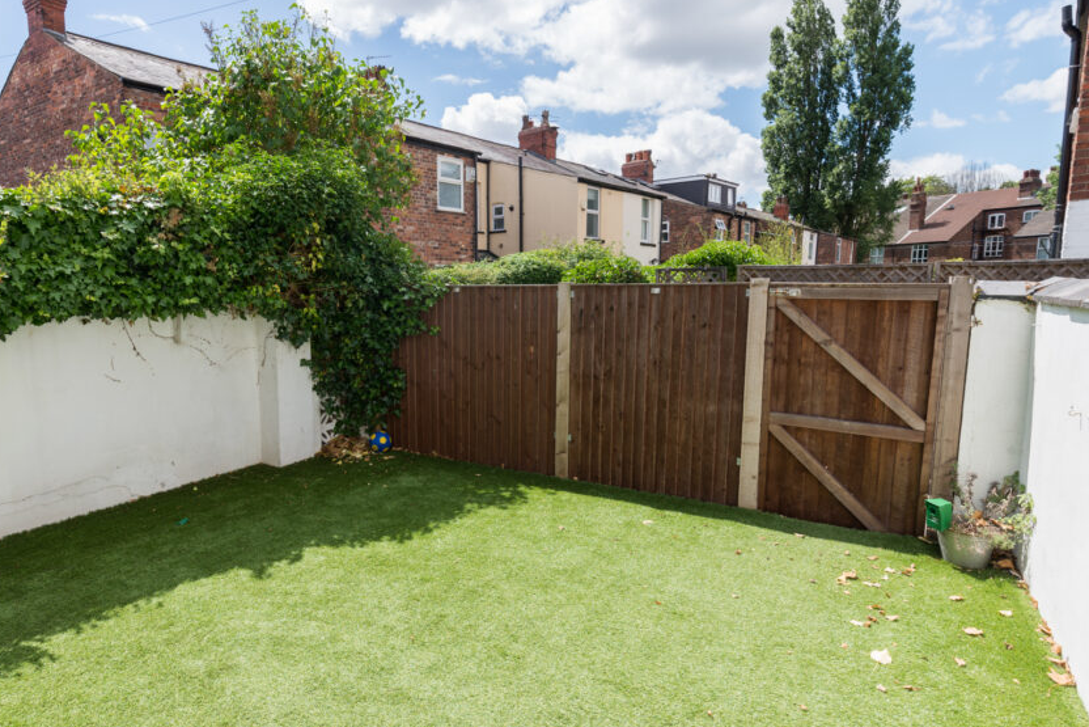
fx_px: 605
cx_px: 452
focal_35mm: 20
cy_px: 363
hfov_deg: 83.2
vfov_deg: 62.0
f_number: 9
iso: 100
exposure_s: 1/125
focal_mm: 16
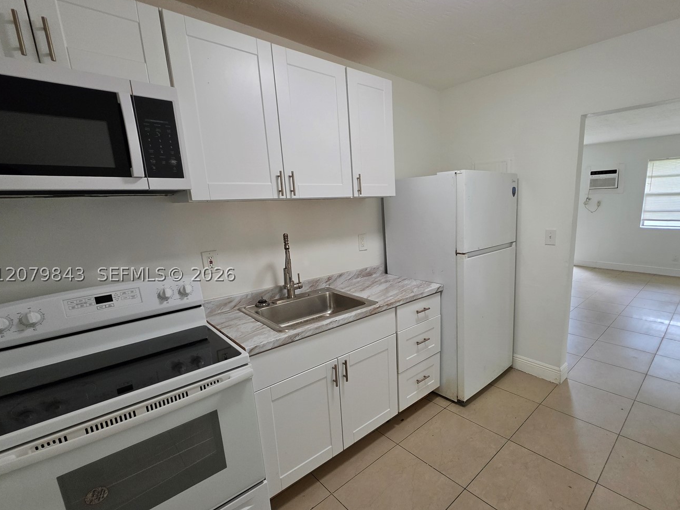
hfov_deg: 93.7
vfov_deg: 78.0
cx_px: 395
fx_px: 314
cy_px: 274
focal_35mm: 16
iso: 250
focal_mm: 2.2
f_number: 1.9
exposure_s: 1/120
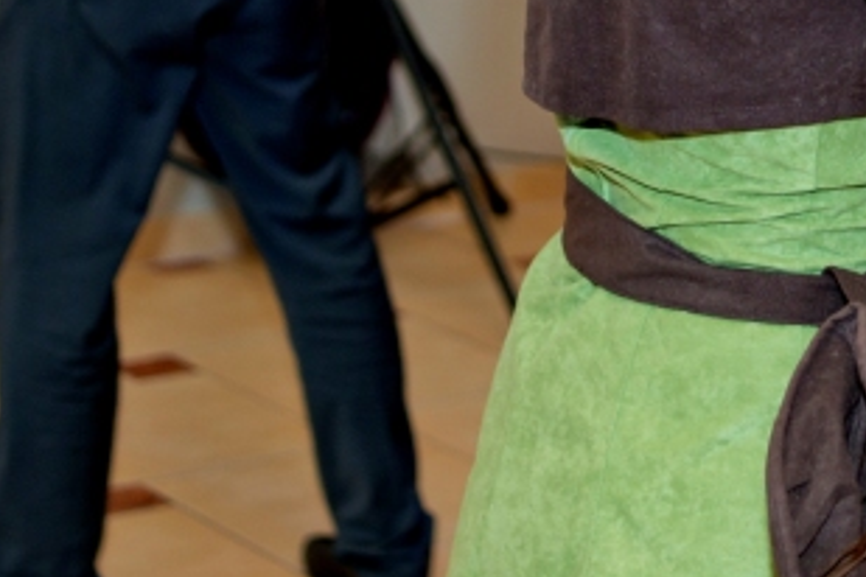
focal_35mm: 116
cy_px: 32
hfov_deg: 16.4
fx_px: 2790
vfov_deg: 11.7
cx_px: 1211
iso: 320
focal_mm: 35
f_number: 2.8
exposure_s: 1/320
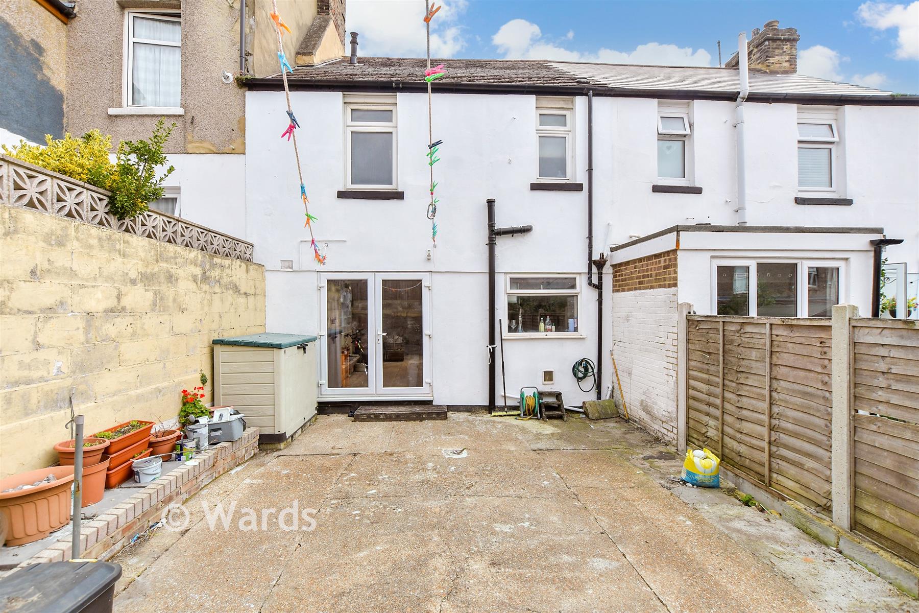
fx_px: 383
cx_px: 460
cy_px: 306
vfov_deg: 77.3
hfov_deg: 100.4
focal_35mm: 15
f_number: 6.3
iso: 160
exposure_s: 1/250
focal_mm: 10
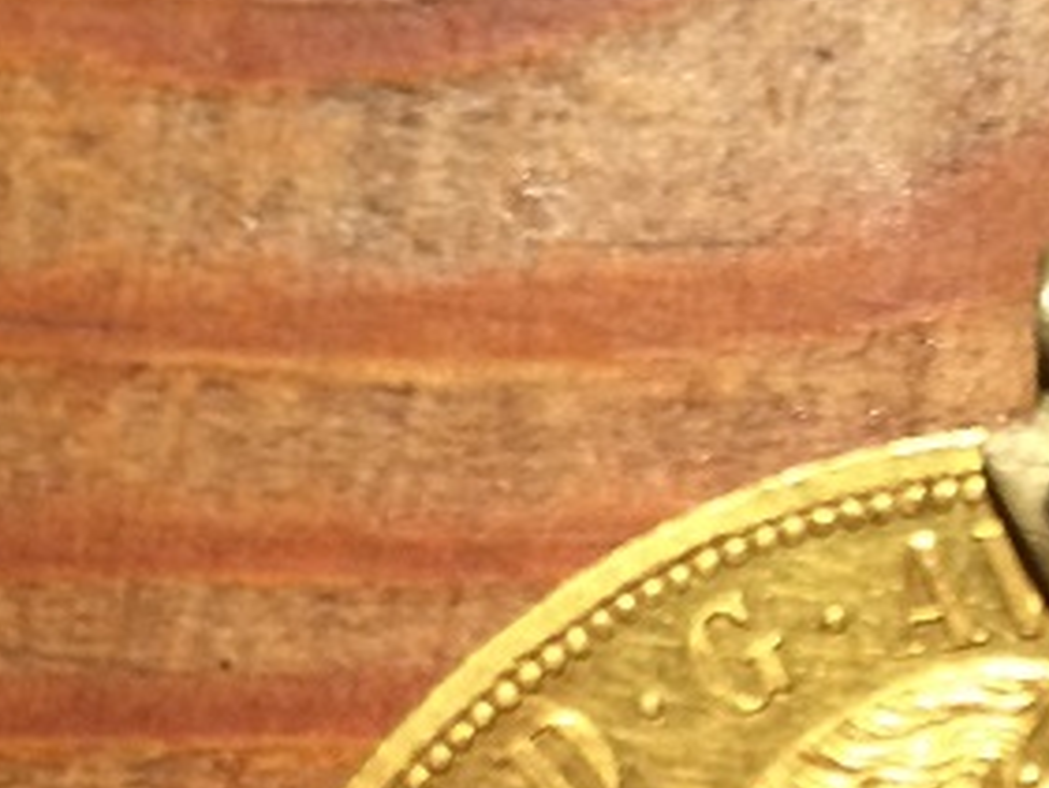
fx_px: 3062
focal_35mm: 101
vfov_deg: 13.8
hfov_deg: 19.0
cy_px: 1173
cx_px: 1014
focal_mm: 4.15
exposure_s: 1/33
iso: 50
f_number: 2.2
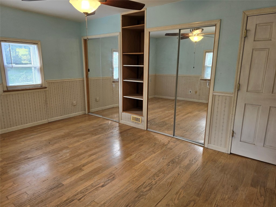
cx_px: 138
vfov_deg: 58.9
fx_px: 183
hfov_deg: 73.9
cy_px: 104
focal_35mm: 23
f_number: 1.7
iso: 80
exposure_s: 1/120
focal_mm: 6.3
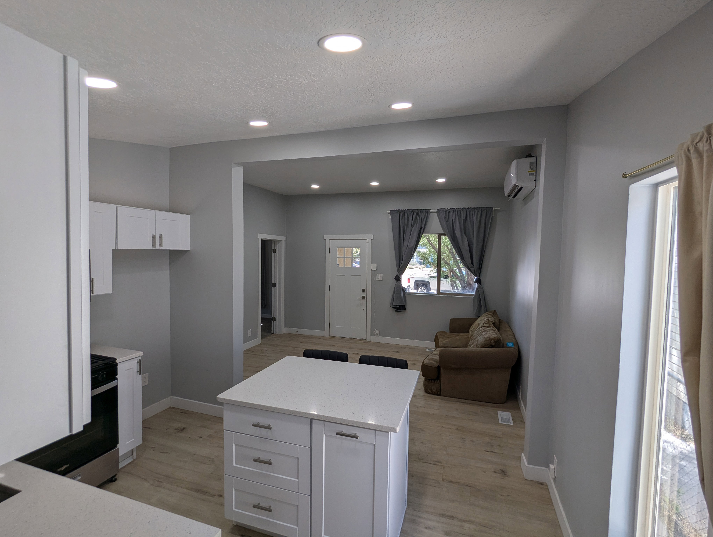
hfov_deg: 94.4
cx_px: 356
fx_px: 330
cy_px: 268
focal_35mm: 16
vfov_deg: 78.2
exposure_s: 1/120
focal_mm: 2.35
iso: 47
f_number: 2.2
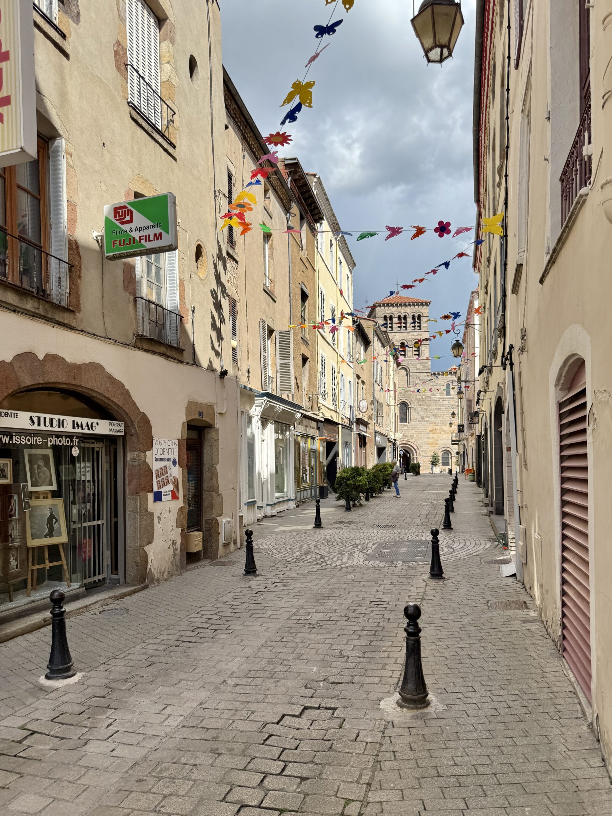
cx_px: 306
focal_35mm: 24
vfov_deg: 71.6
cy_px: 408
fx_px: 566
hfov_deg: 56.8
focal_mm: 6.76
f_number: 1.78
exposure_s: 1/4673
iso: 80
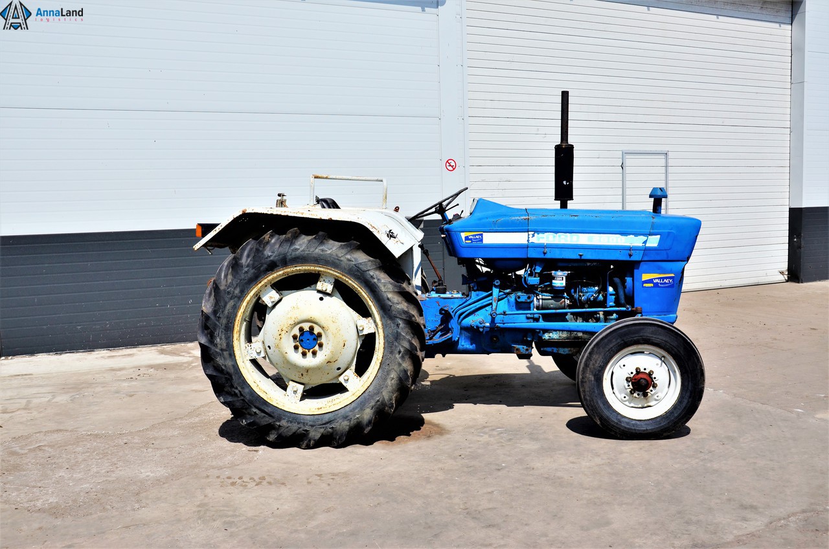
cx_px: 414
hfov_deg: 57.3
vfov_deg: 39.8
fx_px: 758
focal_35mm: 33
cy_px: 274
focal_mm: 22
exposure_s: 1/1250
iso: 125
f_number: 7.1
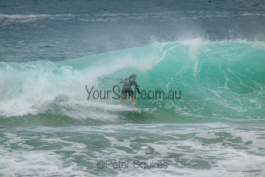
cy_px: 88
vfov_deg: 1.7
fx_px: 5890
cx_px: 132
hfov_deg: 2.6
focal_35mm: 800
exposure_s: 1/2000
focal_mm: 800
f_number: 11
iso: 800
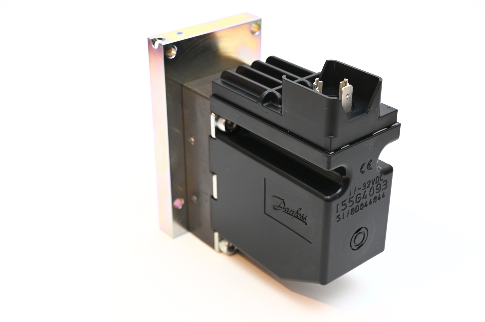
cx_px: 242
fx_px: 714
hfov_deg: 37.5
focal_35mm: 53
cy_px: 161
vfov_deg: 25.5
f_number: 9
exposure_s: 1/1.3
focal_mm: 53
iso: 125
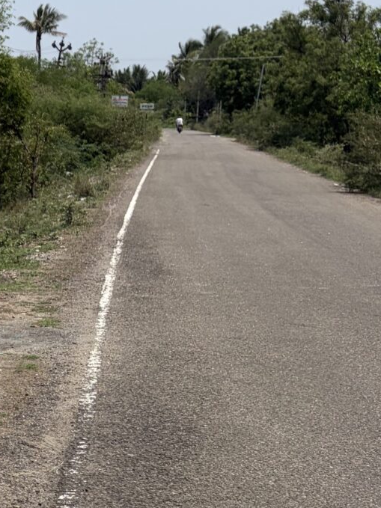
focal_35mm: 98
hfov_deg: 13.8
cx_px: -260
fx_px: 1439
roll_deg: -0.7
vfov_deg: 19.9
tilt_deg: -7.9
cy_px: 352
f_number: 1.6
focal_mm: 5.96
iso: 64
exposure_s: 1/5348
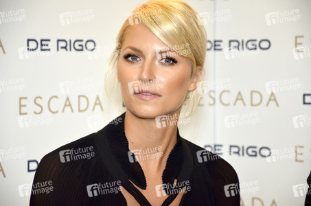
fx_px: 1358
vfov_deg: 8.7
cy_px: 103
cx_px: 156
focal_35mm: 158
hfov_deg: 13.1
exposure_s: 1/200
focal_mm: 105
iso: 1100
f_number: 5.6
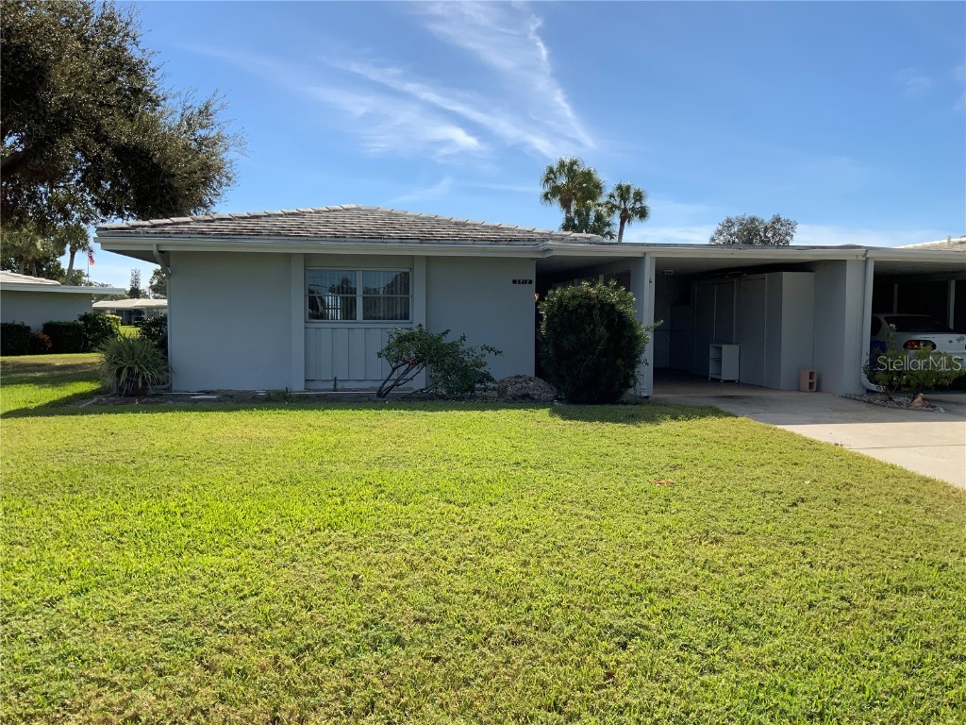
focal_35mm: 29
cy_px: 362
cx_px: 483
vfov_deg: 48.2
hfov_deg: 61.7
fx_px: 809
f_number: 1.8
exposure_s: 1/2058
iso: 16
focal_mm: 3
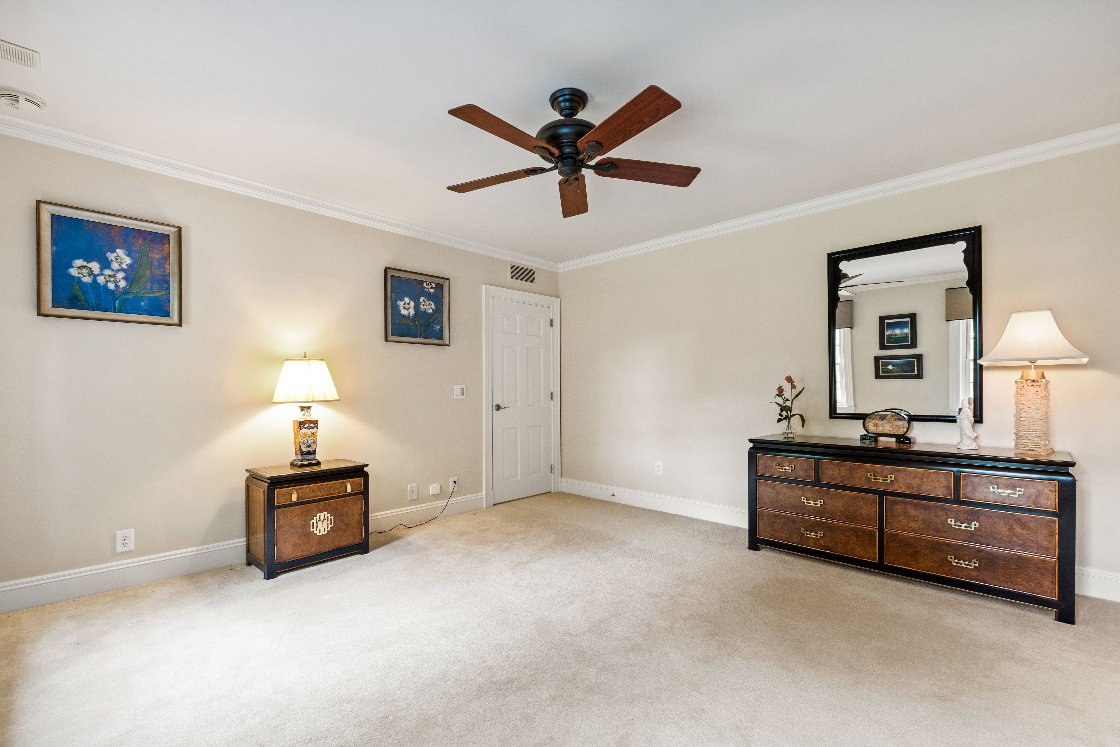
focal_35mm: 15
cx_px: 560
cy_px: 374
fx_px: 467
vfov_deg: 77.3
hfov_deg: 100.4
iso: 100
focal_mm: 10
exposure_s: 1.6
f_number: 9
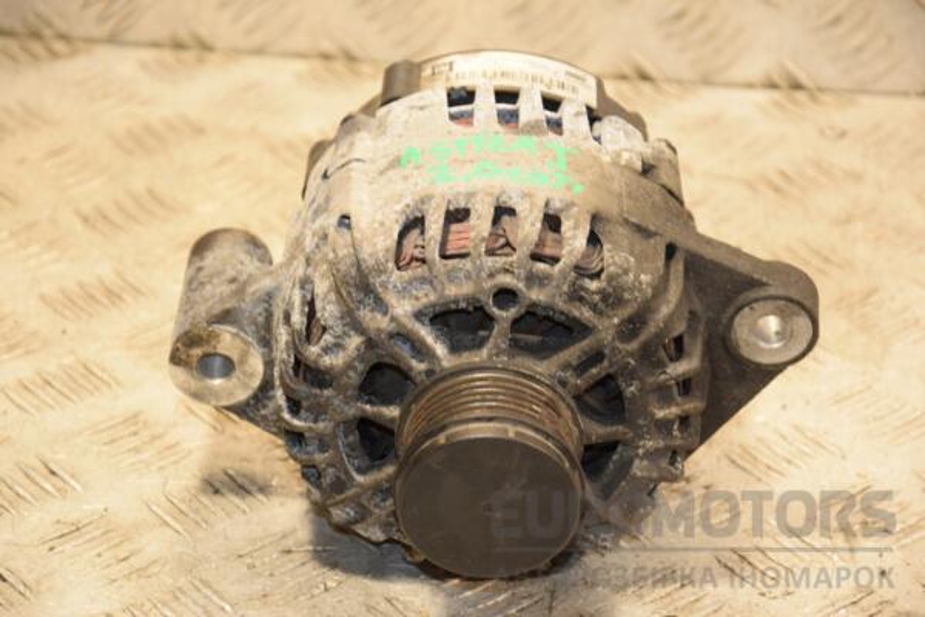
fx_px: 3546
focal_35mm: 138
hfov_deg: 14.9
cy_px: 308
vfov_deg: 9.9
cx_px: 462
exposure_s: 1/80
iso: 800
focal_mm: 92
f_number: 5.6
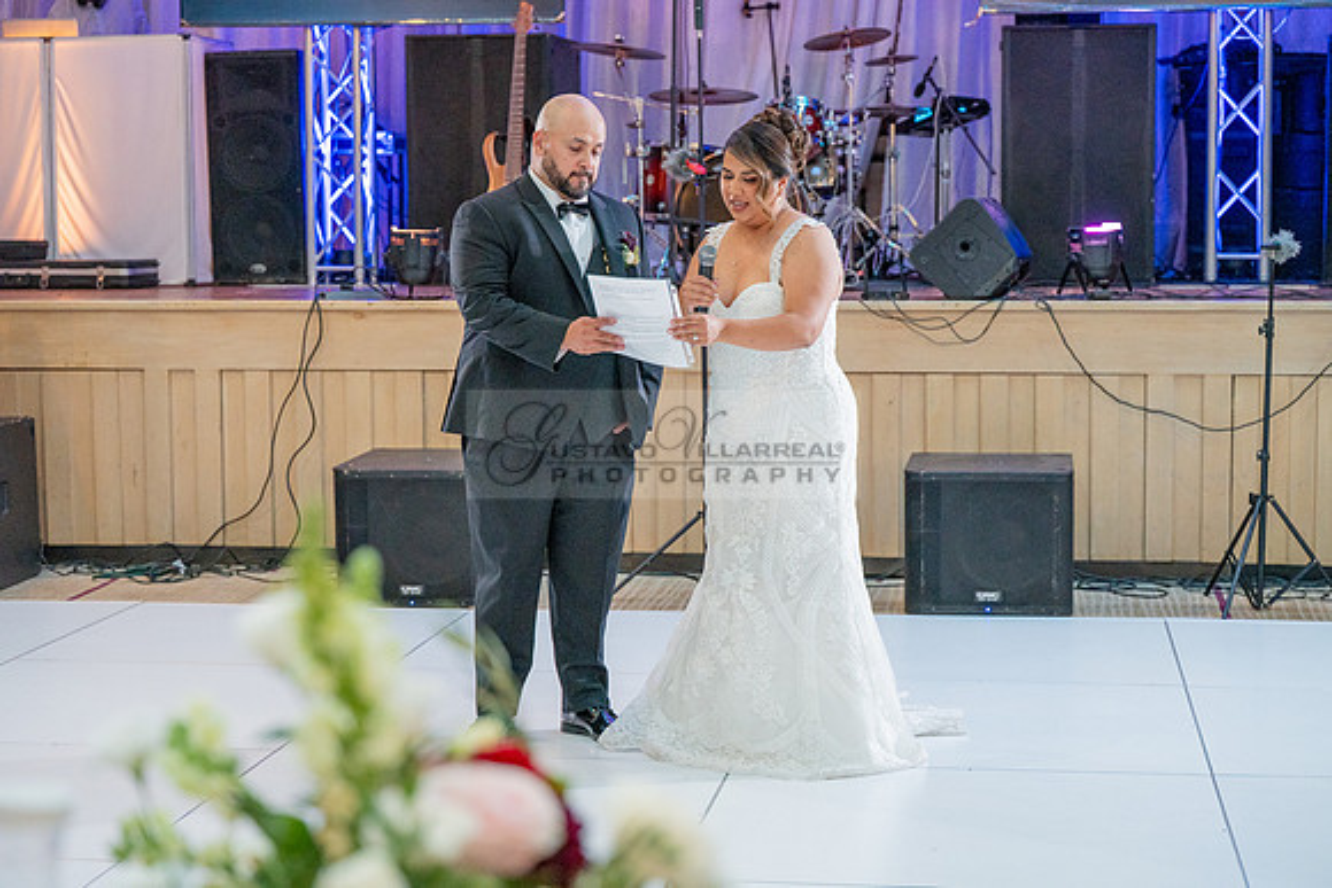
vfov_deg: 19.5
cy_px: 444
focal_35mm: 70
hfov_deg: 28.8
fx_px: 2590
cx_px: 666
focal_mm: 70
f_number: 3.2
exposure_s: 1/200
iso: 1600
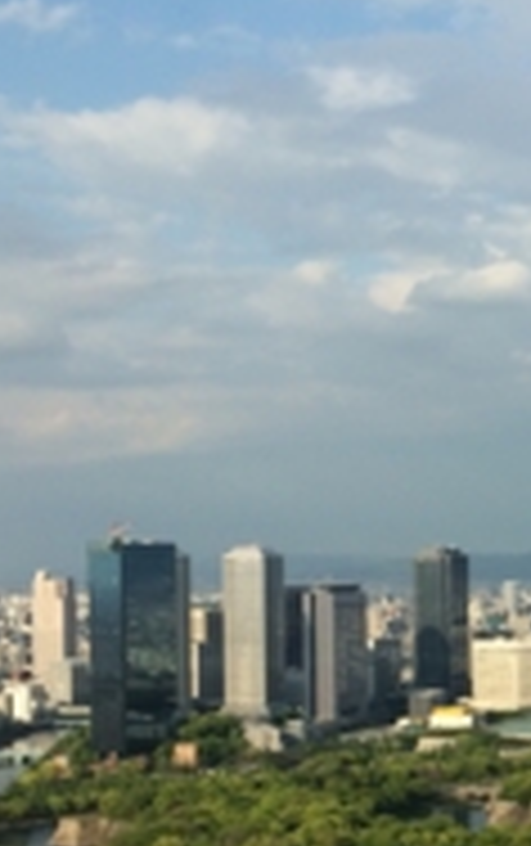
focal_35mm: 76
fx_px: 1754
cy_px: 666
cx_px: 734
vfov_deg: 26.6
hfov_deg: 16.1
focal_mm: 4.12
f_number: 2.2
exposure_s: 1/1709
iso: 32
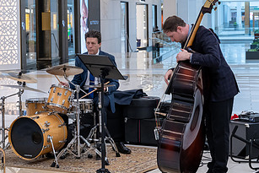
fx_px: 749
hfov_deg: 19.4
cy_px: 74
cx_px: 49
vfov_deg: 13.2
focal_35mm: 104
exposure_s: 1/160
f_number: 6.3
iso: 2000
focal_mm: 55
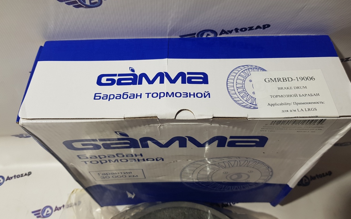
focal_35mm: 28
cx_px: 177
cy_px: 103
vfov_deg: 44.5
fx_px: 268
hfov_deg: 66.5
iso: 50
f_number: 1.7
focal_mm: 4.2
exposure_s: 1/100
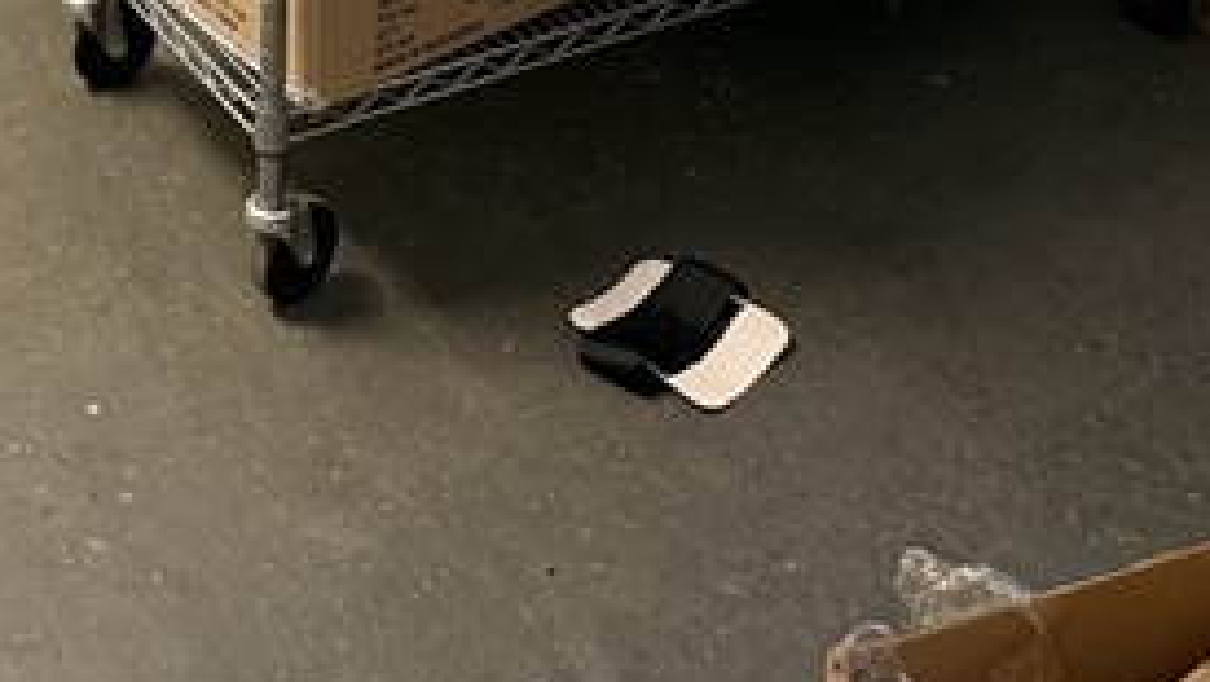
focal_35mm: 73
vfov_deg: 13.1
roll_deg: -1.1
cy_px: -880
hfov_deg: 28.3
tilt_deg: -8.7
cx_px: 238
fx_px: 2343
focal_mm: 6.76
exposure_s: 1/60
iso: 320
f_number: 1.78
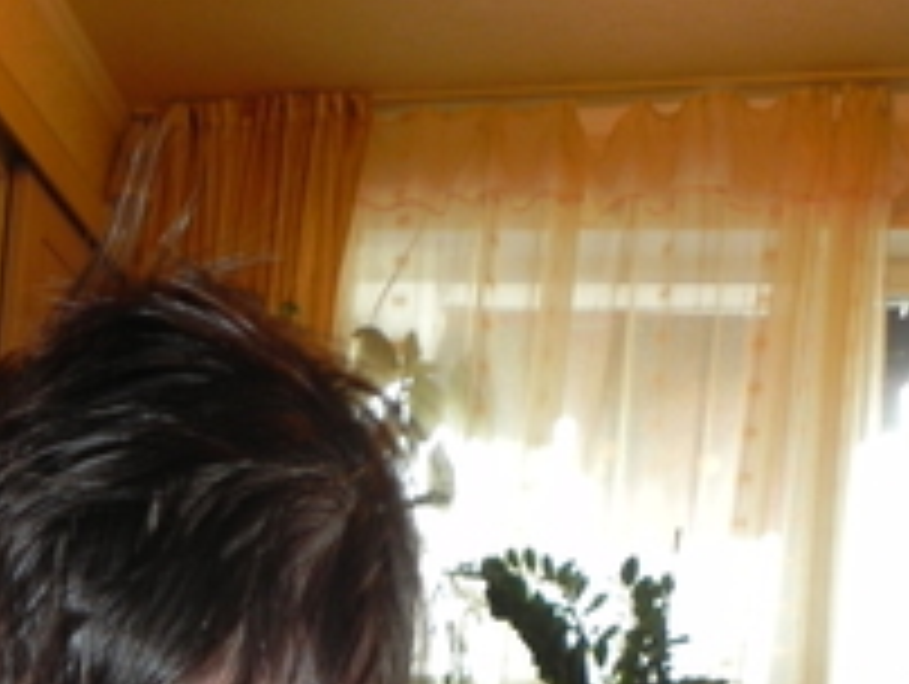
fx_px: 1525
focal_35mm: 58
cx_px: 108
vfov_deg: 23.8
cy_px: 742
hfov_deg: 31.8
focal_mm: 4.6
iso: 200
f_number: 2.8
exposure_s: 1/30
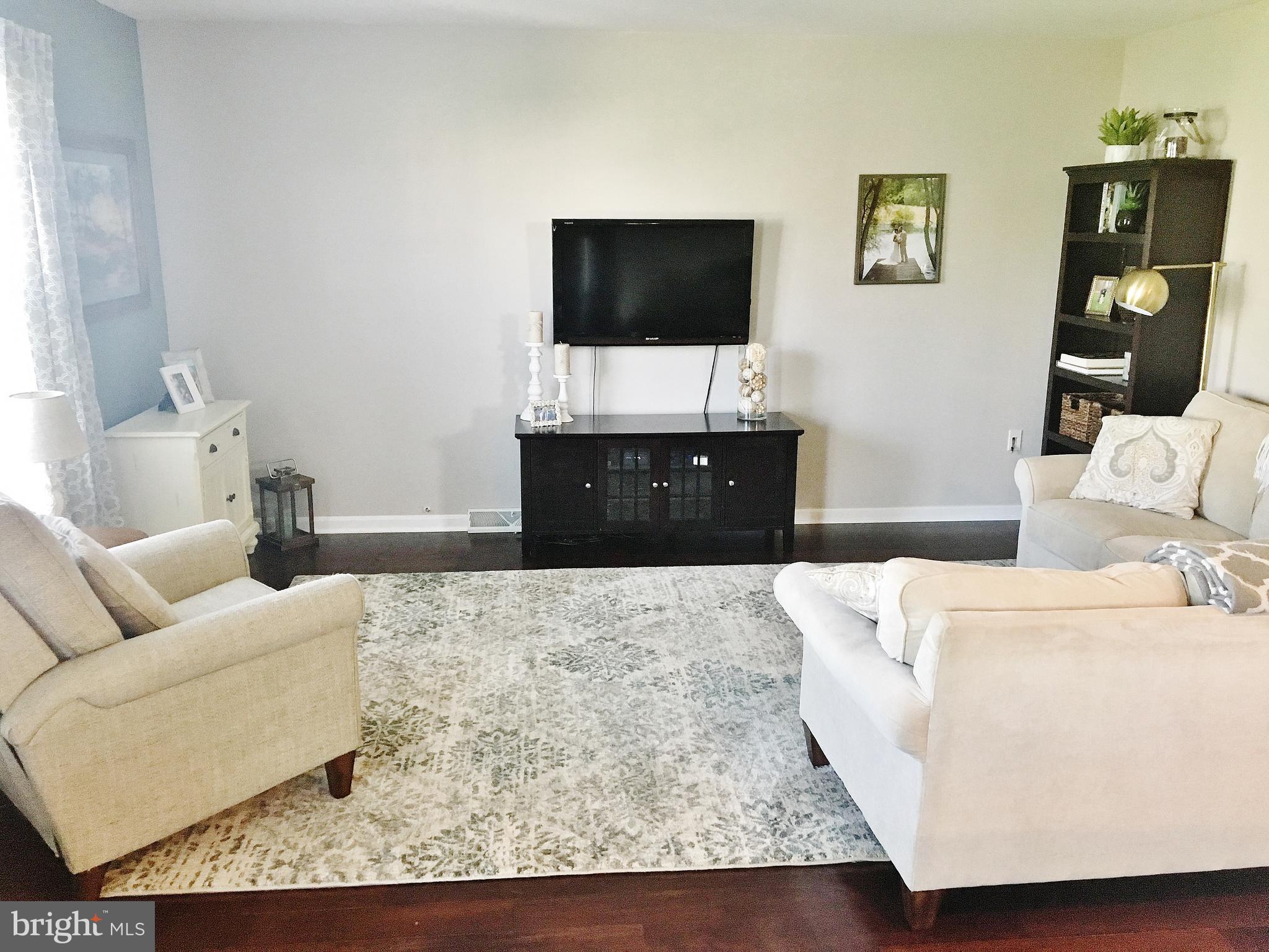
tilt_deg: -12.9
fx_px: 1063
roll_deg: -1.1
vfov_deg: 48.2
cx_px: 634
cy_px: 476
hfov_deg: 61.7
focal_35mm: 29
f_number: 2.2
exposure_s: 1/30
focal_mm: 4.15
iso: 160
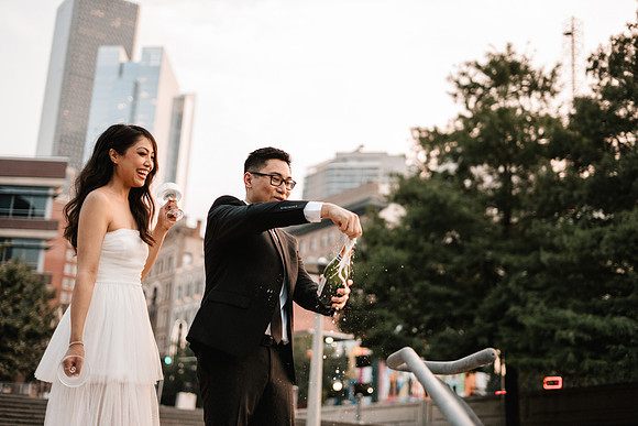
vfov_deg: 27.0
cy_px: 213
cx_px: 319
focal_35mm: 50
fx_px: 886
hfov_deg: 39.6
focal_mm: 50
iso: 1250
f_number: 2
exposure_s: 1/1000
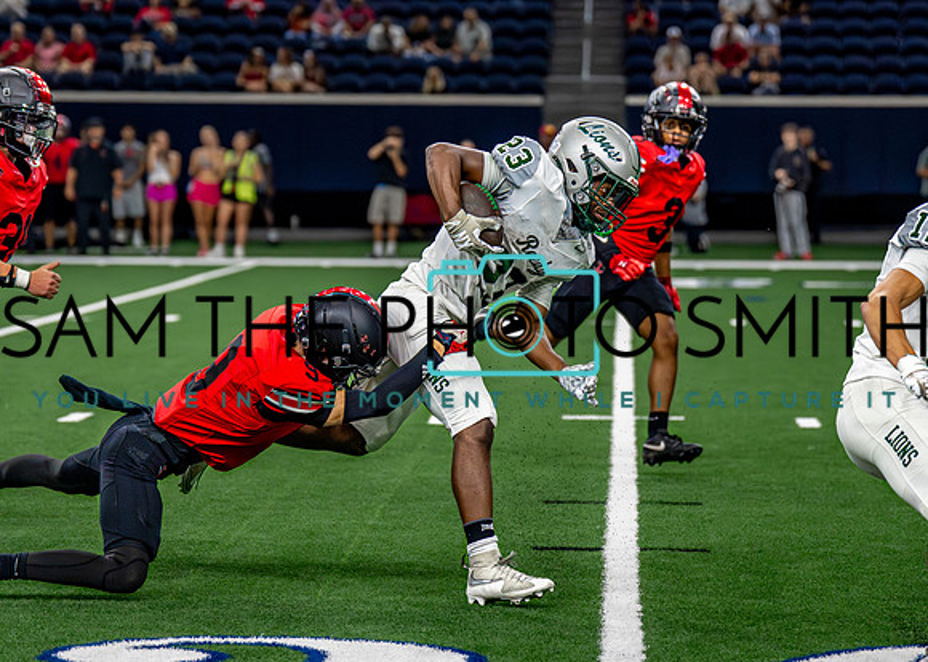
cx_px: 458
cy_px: 310
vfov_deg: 9.1
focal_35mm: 158
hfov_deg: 12.8
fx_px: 4152
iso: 4000
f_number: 2.8
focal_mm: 102
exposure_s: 1/2000
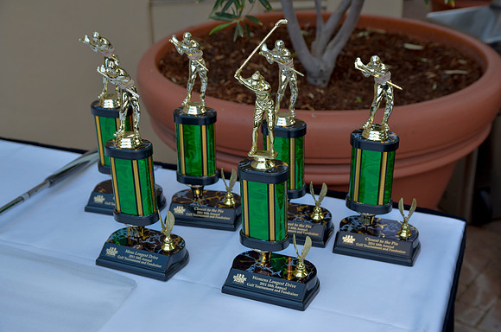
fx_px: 708
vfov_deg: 26.4
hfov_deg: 39.0
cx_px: 250
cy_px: 166
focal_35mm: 51
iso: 100
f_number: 4
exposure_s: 1/80
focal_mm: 34
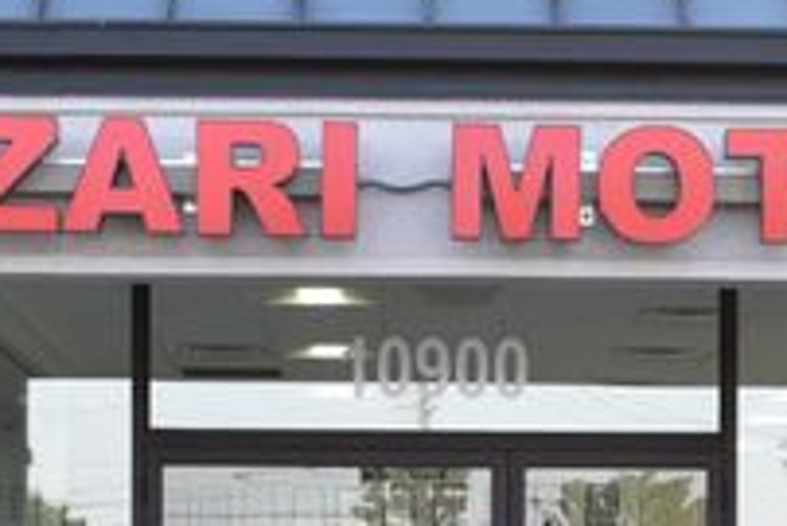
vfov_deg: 10.1
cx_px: 573
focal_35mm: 133
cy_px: 709
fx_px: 2910
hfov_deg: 15.3
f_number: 9
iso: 400
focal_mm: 28
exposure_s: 1/100
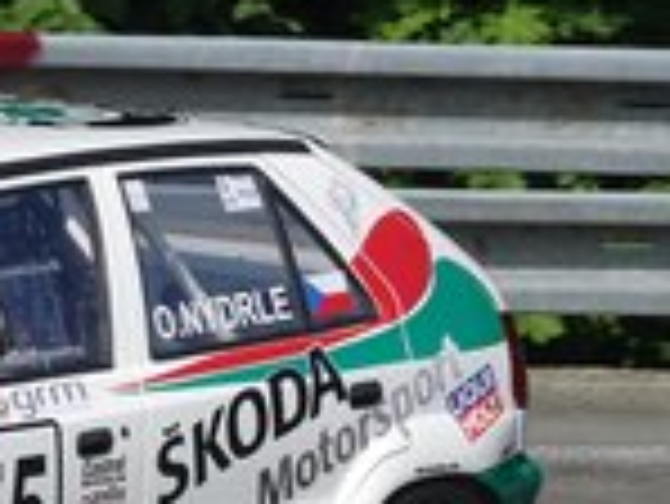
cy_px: 472
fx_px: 18034
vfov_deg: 1.6
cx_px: -45
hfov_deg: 2.1
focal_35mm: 931
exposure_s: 1/800
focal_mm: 117.29
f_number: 5
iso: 100
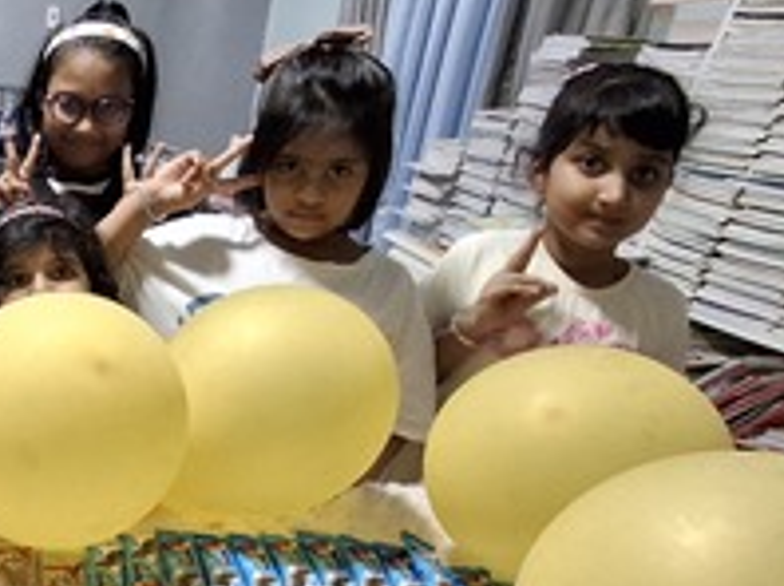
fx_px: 837
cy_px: 453
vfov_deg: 37.4
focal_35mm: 37
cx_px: -69
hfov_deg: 40.8
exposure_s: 1/50
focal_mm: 1.64
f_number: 2.2
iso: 200
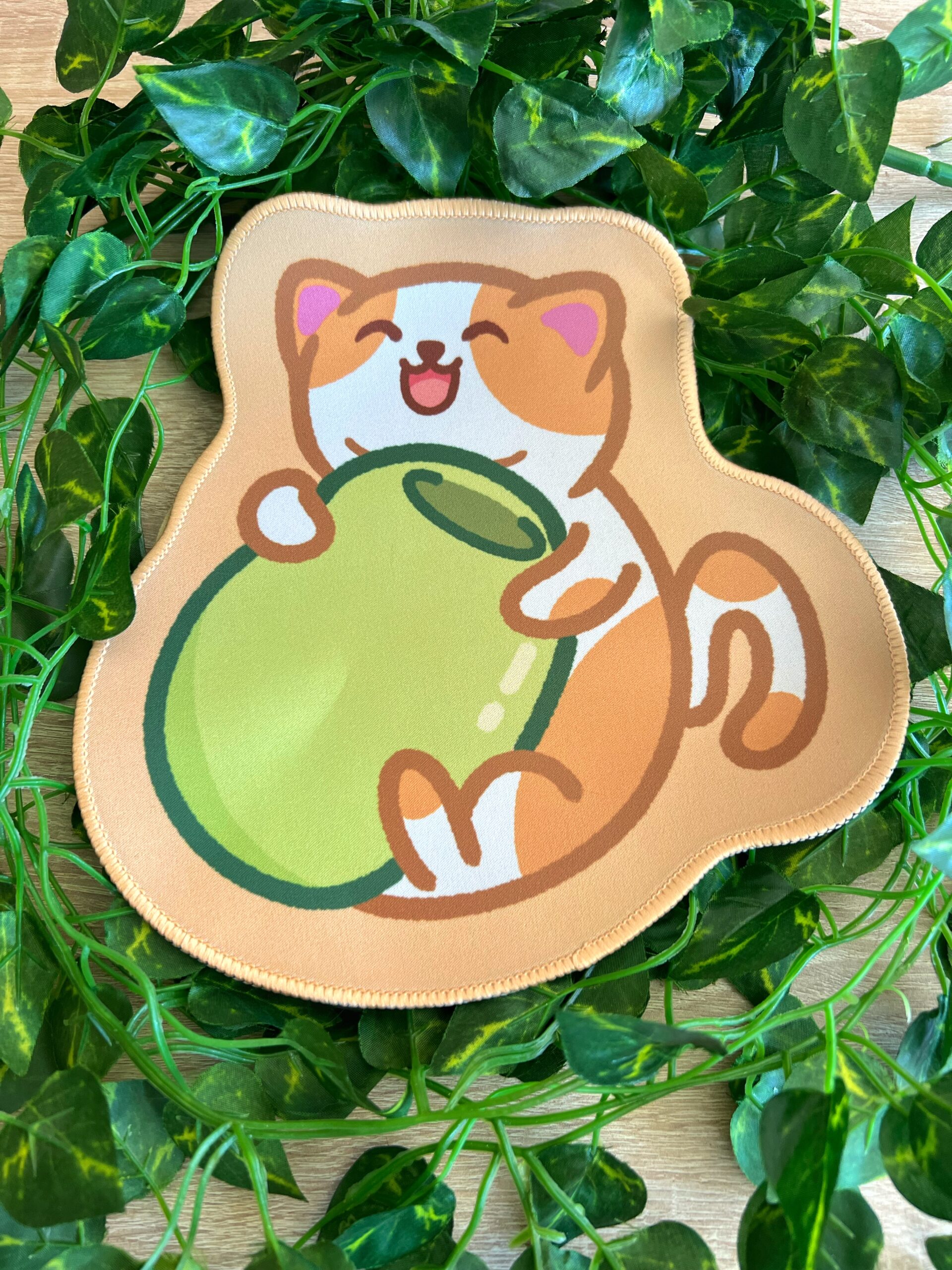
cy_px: 635
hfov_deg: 53.1
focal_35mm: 26
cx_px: 476
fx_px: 953
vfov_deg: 67.3
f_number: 1.5
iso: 80
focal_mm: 5.7
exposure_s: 1/121
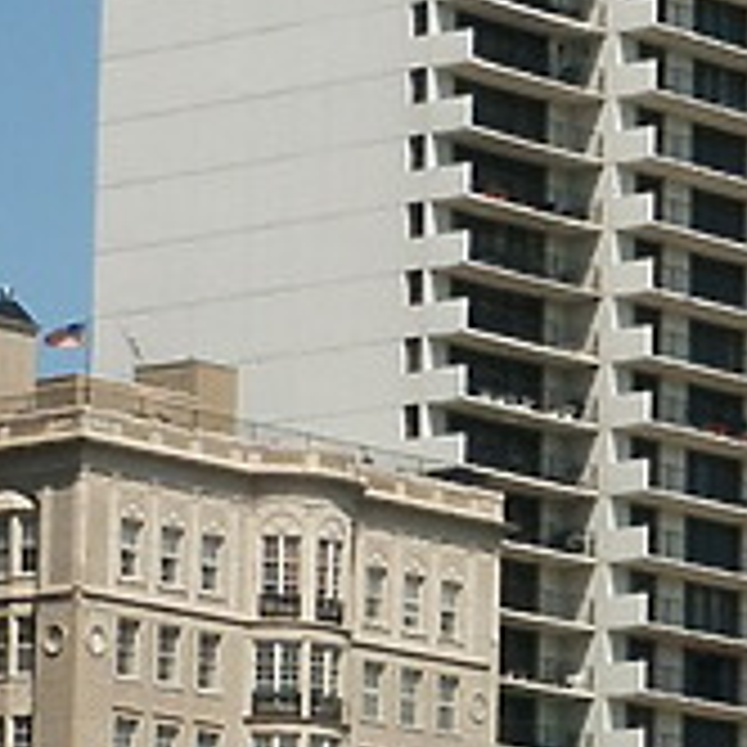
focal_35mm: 303
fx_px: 7398
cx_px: 774
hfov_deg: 5.8
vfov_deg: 5.8
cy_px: 392
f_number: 8
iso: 64
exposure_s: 1/250
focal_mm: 18.94
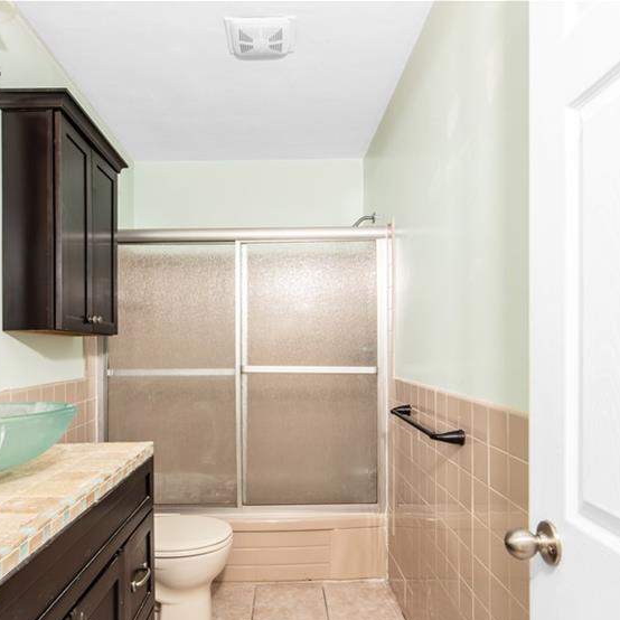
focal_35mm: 22
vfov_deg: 68.7
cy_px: 381
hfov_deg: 65.8
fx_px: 446
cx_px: 162
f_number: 10
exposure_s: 1
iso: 800
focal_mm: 14
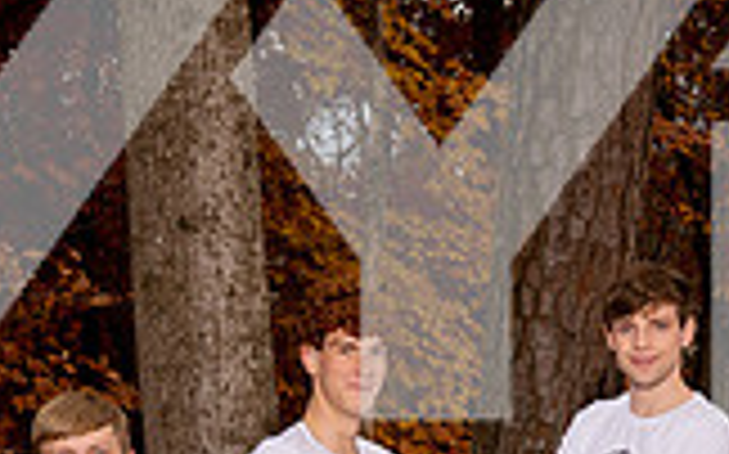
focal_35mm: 102
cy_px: 730
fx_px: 2025
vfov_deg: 12.1
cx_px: 639
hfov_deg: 20.1
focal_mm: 28
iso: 125
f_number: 8
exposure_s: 1/250
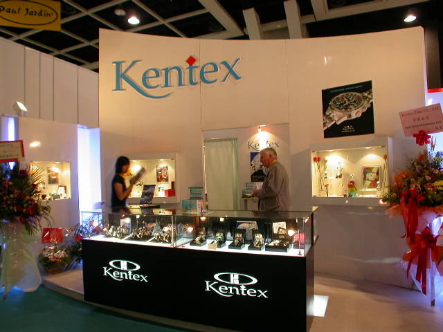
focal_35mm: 38
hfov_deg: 49.0
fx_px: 486
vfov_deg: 37.7
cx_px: 222
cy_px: 166
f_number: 3
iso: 100
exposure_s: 1/30
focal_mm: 7.85
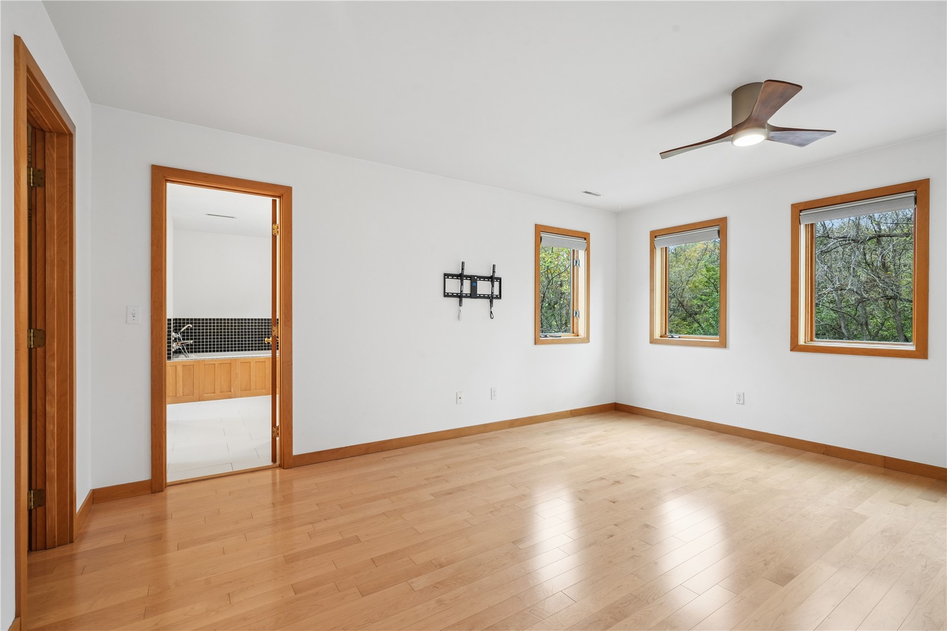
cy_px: 316
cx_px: 474
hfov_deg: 96.7
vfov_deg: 73.7
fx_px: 421
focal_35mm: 16
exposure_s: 1/10
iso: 400
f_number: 10
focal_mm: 16
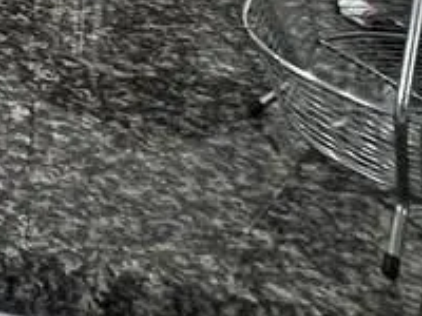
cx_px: -593
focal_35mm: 104
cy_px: -508
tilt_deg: -3.7
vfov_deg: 11.2
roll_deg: +0.5
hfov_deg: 13.6
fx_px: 1268
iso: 125
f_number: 1.8
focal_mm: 1.57
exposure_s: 1/120
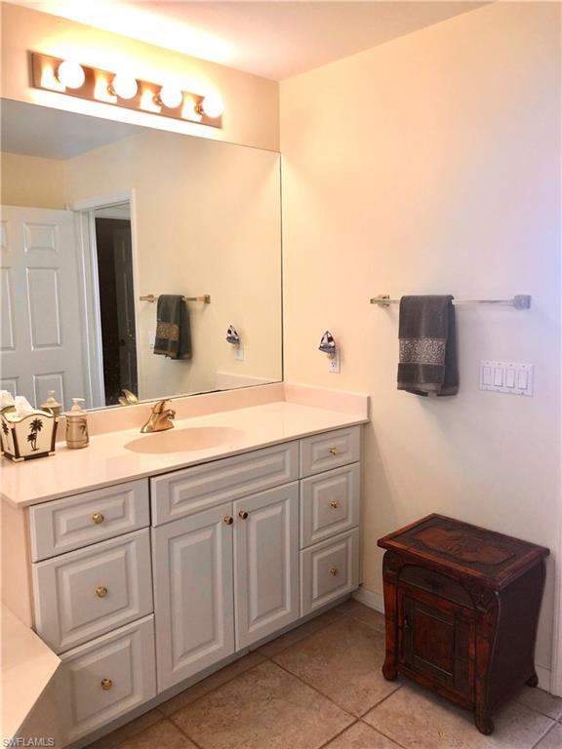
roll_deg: +0.9
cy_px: 374
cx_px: 281
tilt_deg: -8.1
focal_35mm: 28
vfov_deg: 63.4
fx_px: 606
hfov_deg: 49.7
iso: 25
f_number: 1.8
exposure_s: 1/40
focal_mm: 4
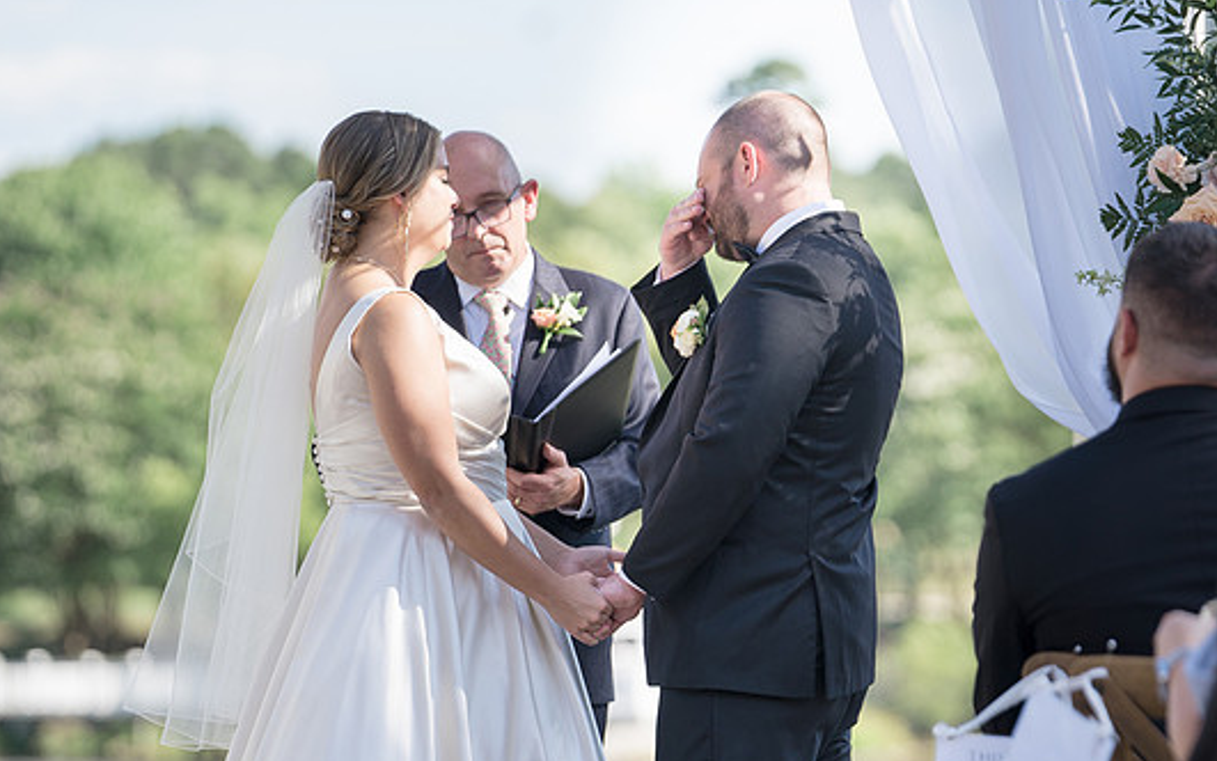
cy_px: 371
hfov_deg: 8.0
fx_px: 8691
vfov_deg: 5.0
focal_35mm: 262
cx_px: 627
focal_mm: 200
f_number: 4
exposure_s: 1/500
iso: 100
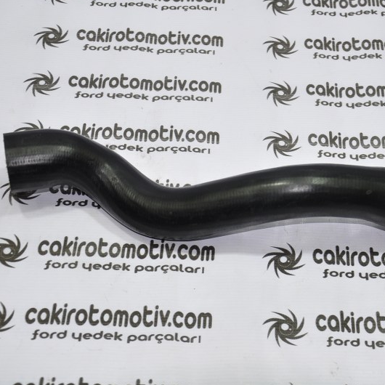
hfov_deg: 22.7
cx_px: 256
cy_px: 174
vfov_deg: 22.8
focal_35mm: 76
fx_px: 953
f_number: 4.5
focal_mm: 35
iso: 200
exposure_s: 1/40
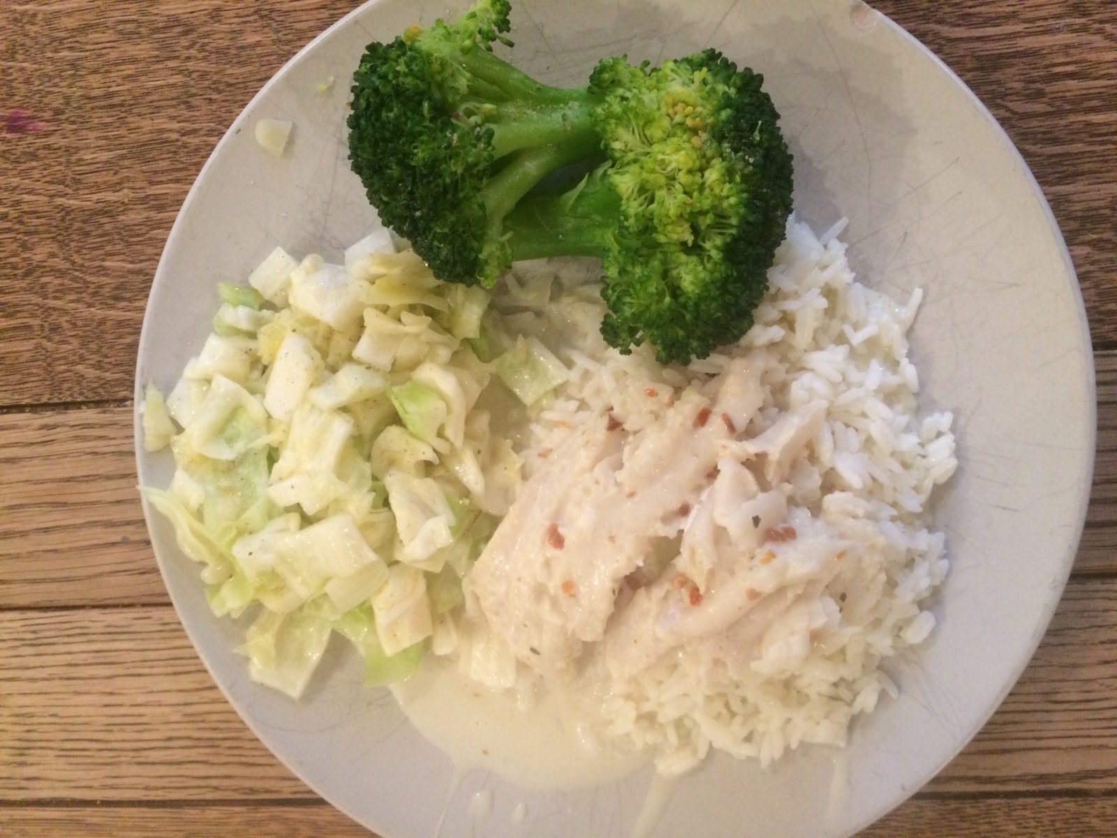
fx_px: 936
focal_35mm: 29
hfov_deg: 61.7
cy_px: 419
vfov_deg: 48.2
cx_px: 558
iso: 320
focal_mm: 4.15
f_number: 2.2
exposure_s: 1/24
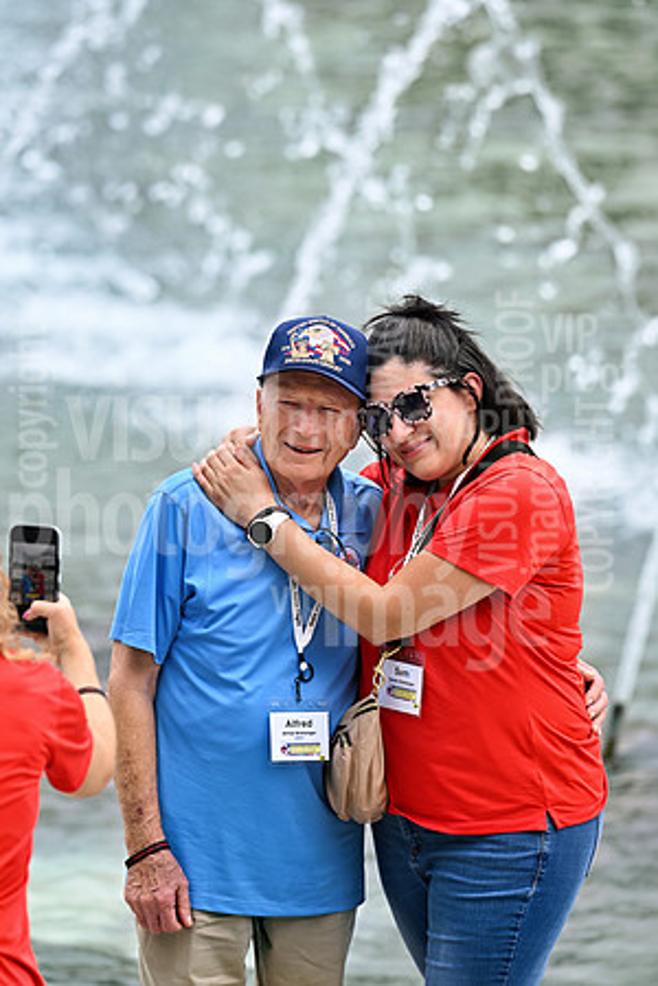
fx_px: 8224
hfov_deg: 4.6
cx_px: 329
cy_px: 493
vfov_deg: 6.9
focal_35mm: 300
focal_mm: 200
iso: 90
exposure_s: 1/320
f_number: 3.5
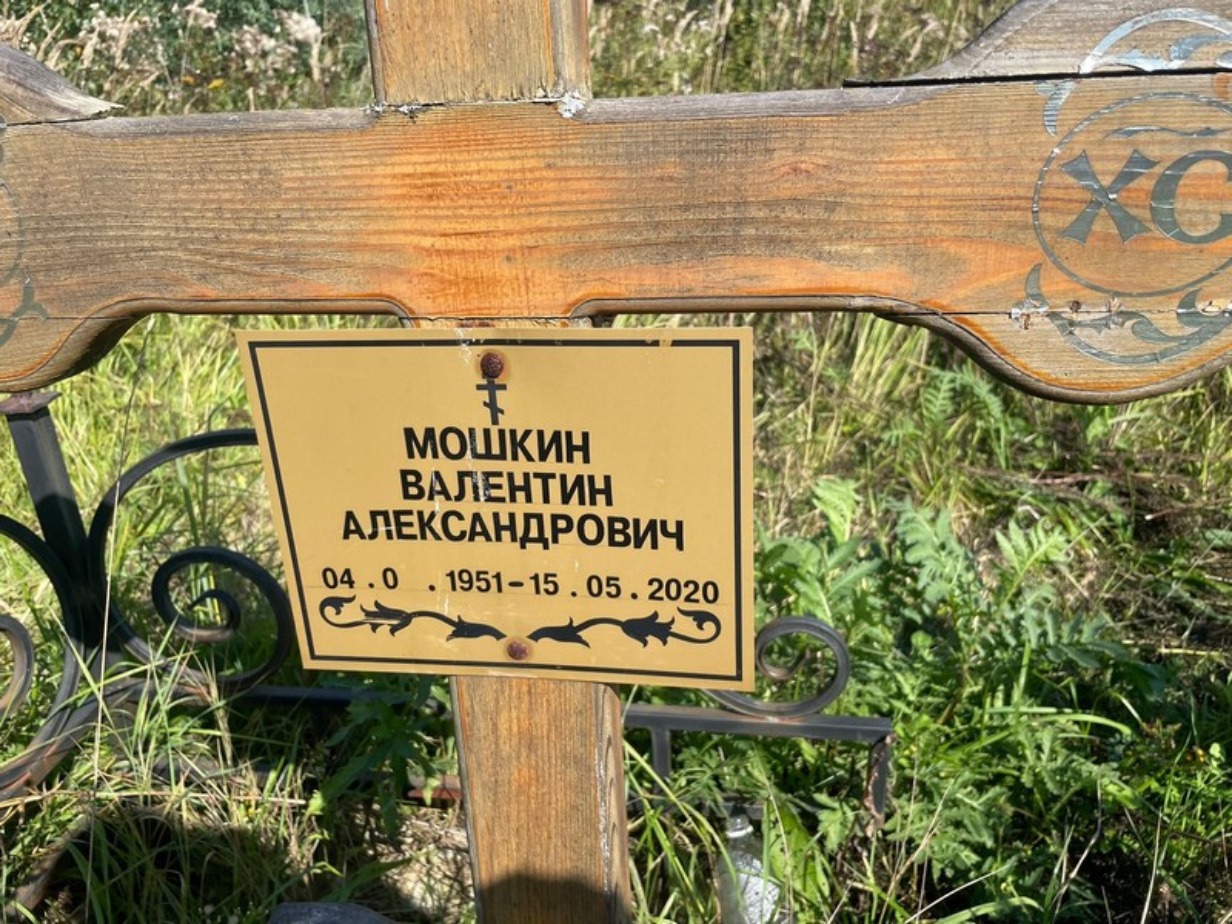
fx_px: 925
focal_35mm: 26
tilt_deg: -22.5
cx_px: 616
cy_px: 462
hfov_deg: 67.3
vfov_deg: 53.1
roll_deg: +4.1
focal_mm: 4.2
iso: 32
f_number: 1.6
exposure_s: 1/1949
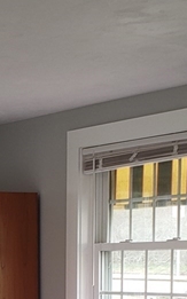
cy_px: 344
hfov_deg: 11.7
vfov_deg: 18.4
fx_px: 881
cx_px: -64
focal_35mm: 108
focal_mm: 4.3
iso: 50
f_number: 2.4
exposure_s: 1/60
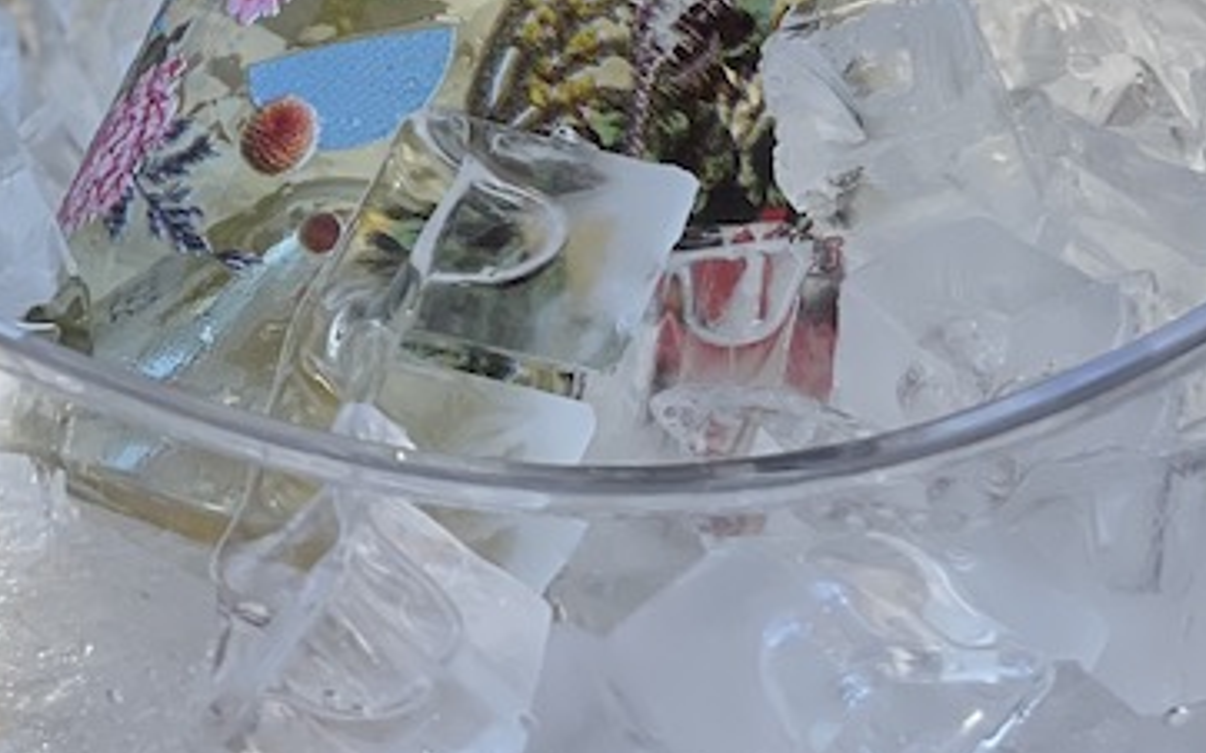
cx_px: 603
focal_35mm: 156
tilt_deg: -15.7
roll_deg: +1.8
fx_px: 5126
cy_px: -663
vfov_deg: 8.1
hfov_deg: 13.4
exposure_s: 1/675
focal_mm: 6
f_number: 2
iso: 32
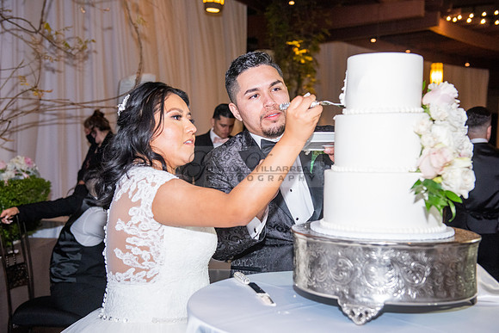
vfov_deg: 28.6
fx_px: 653
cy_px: 166
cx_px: 250
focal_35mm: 47
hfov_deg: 41.8
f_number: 4
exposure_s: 1/160
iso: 1600
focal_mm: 45
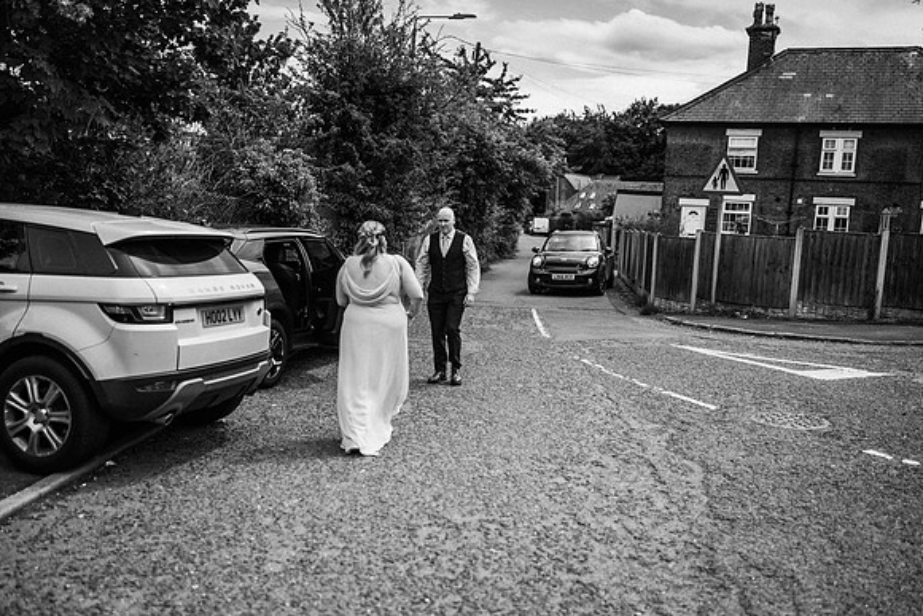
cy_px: 308
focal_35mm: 35
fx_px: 898
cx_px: 462
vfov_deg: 37.9
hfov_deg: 54.4
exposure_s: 1/4000
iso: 100
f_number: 1.8
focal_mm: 35
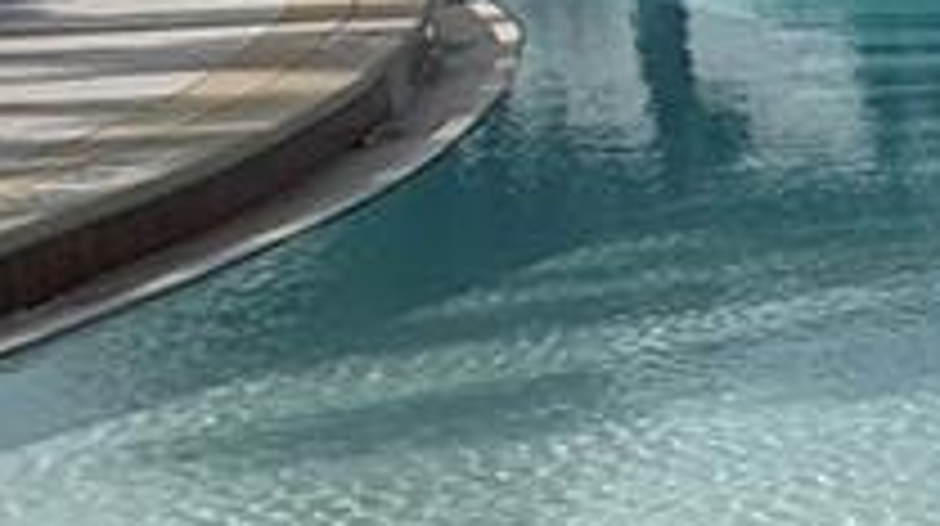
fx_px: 2913
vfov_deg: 10.3
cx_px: 2582
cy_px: 157
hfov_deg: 12.1
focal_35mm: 117
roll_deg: -1.1
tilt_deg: -9.0
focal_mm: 2.22
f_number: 2.2
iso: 50
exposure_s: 1/4149
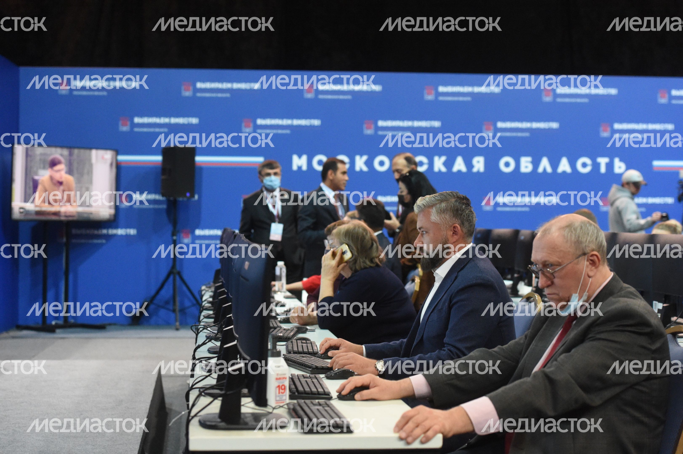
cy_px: 227
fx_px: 1327
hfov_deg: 28.9
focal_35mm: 70
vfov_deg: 19.4
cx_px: 342
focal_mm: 70
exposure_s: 1/640
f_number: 4
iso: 12800
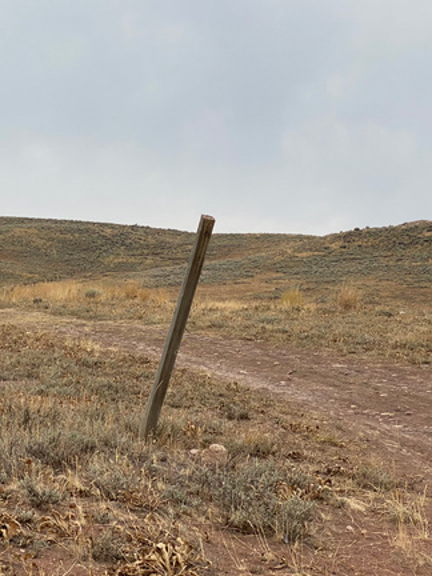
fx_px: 1281
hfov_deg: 18.9
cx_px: 63
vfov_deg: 25.3
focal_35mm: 77
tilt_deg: +3.2
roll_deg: -2.2
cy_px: 269
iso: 20
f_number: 2
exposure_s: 1/922
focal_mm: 6
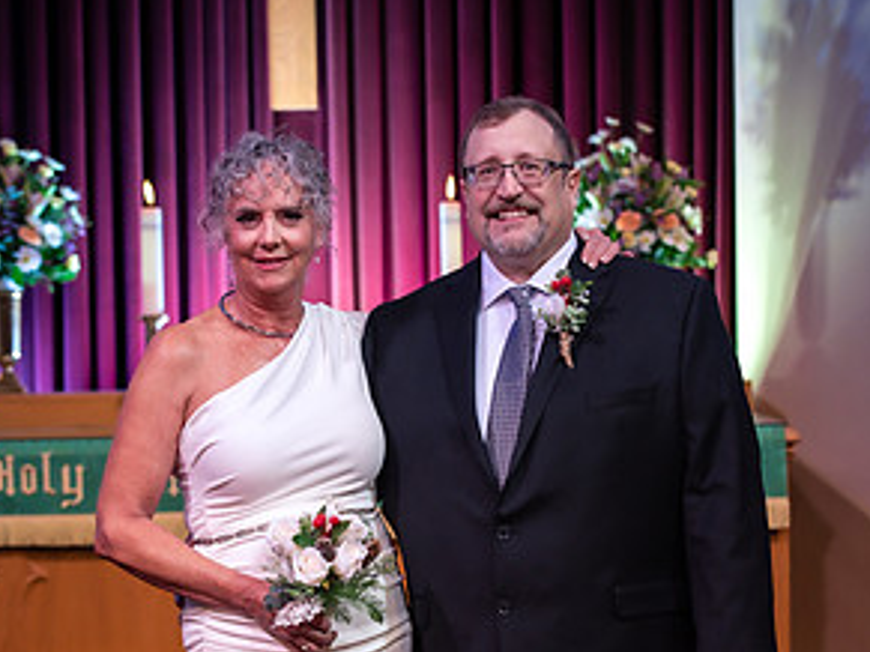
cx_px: 428
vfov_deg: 14.1
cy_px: 586
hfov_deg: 18.9
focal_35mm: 104
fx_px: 2613
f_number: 3.5
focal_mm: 70
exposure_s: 1/160
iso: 800
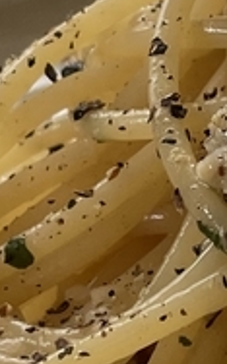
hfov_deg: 7.4
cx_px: 177
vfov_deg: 11.8
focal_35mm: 176
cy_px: -10
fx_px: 1747
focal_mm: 4.2
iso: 100
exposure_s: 1/121
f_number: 1.6
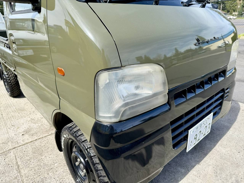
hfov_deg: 71.6
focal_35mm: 24
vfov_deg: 56.8
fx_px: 169
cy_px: 92
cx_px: 122
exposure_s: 1/1901
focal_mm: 6.76
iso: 80
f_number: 1.78
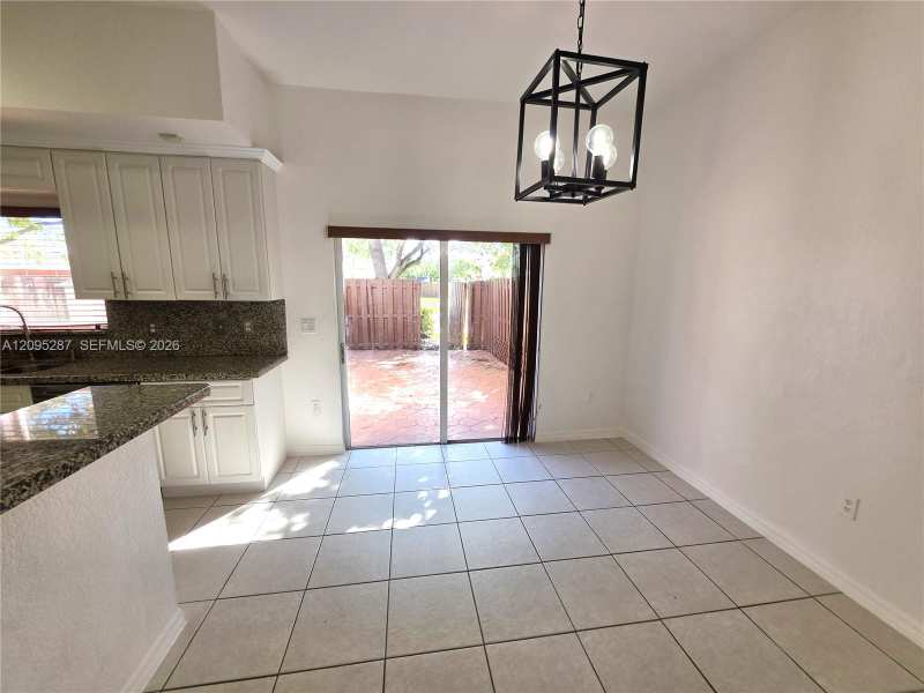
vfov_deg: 89.9
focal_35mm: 13
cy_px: 346
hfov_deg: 106.2
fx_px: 347
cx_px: 462
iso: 25
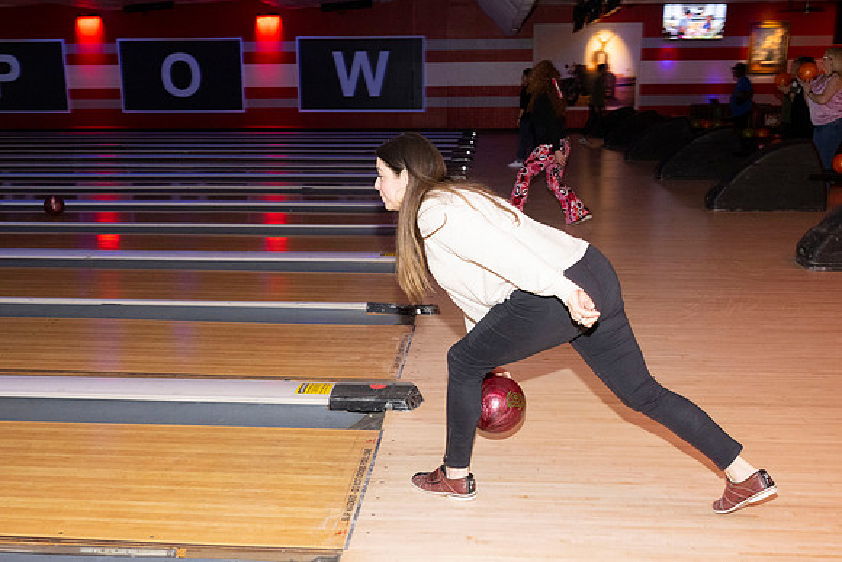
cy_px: 357
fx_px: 975
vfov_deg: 32.0
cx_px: 417
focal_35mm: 42
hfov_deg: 46.7
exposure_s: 1/100
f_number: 5.6
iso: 2000
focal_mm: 31
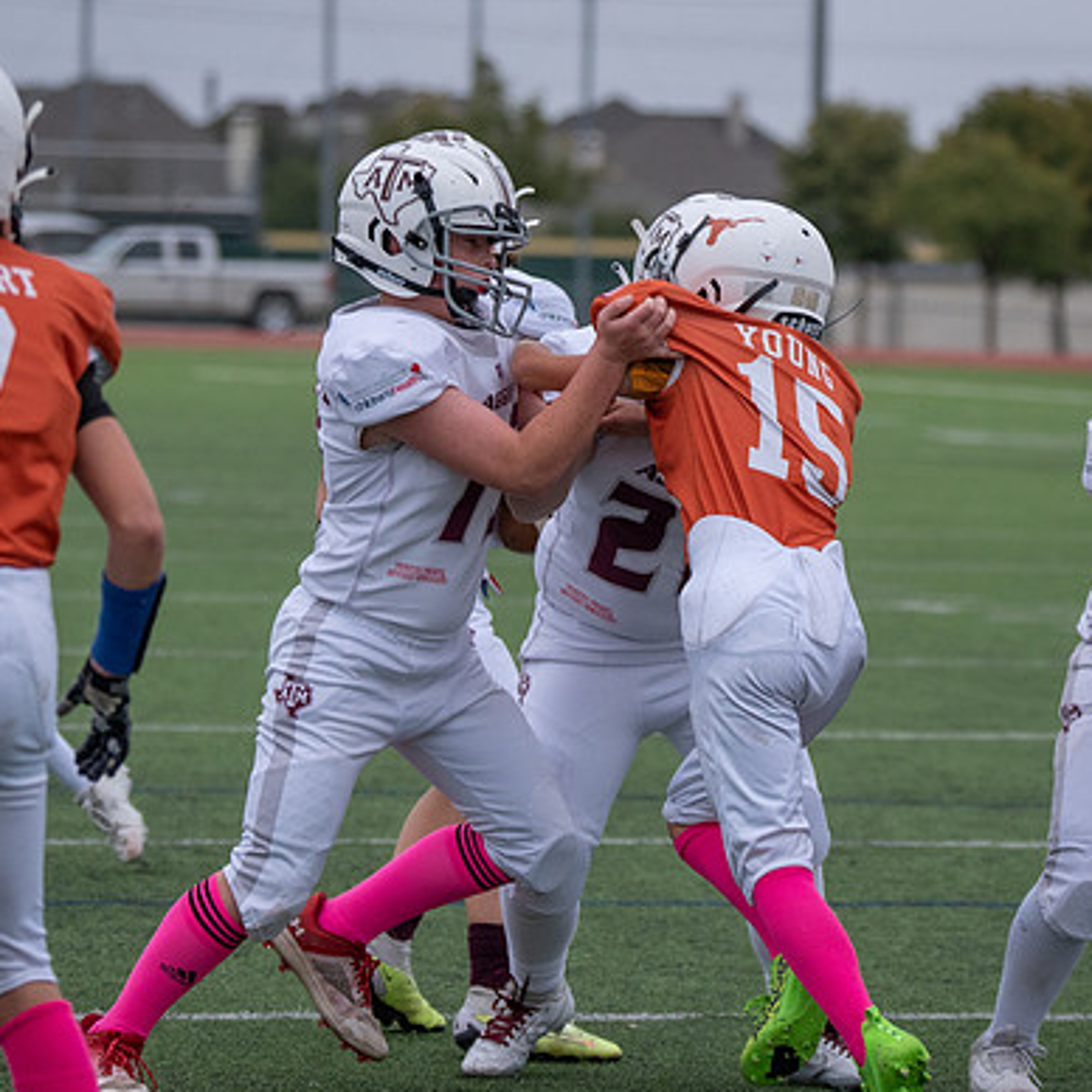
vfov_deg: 7.1
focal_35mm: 245
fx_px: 8744
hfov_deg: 7.1
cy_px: 619
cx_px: 761
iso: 640
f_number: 2.8
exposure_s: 1/1250
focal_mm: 93
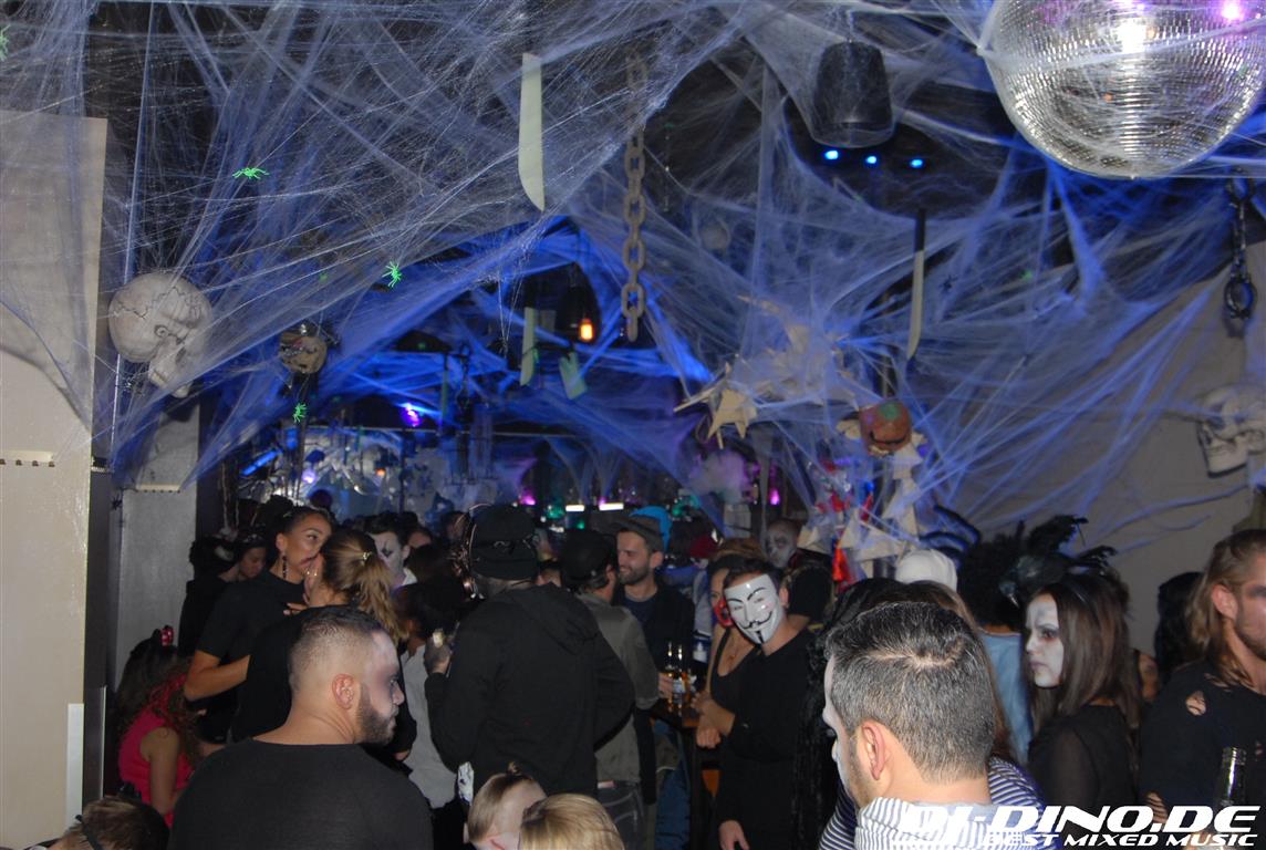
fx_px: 1269
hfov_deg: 53.0
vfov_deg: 37.0
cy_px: 425
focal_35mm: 36
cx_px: 633
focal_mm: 24
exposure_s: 1/5
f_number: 5.6
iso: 400
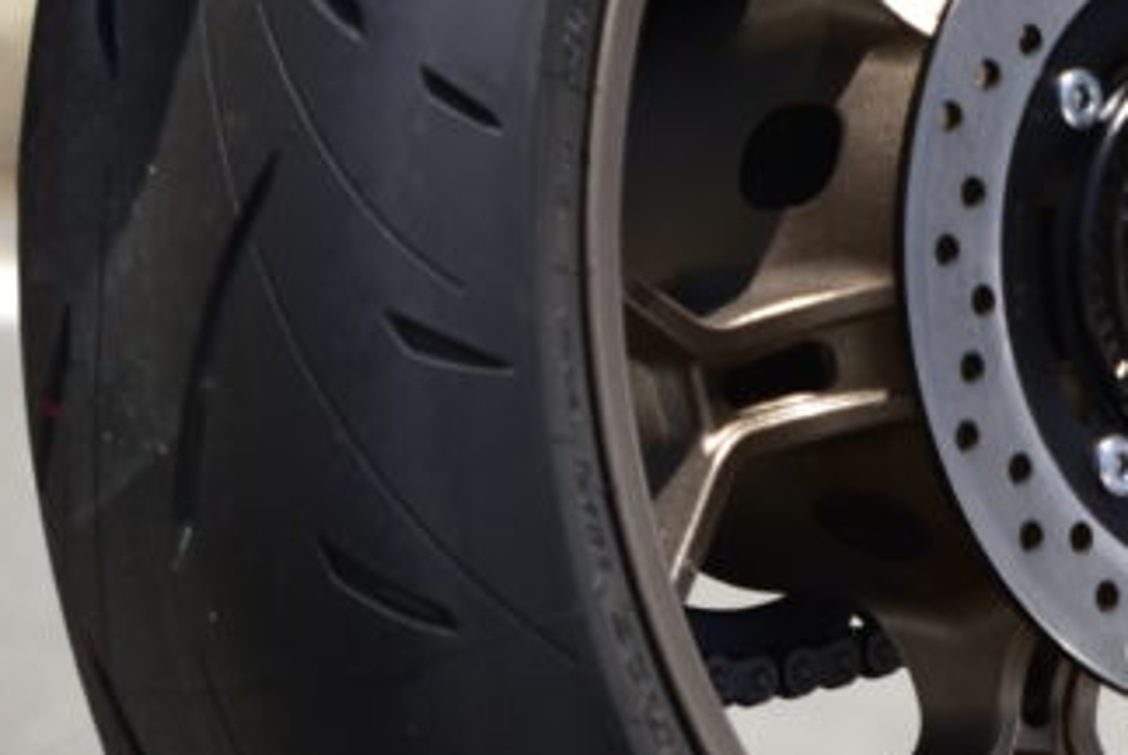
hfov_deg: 2.2
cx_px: 2497
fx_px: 29103
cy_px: -690
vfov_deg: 1.5
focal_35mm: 928
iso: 100
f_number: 2.8
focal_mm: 150
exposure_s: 1/2000
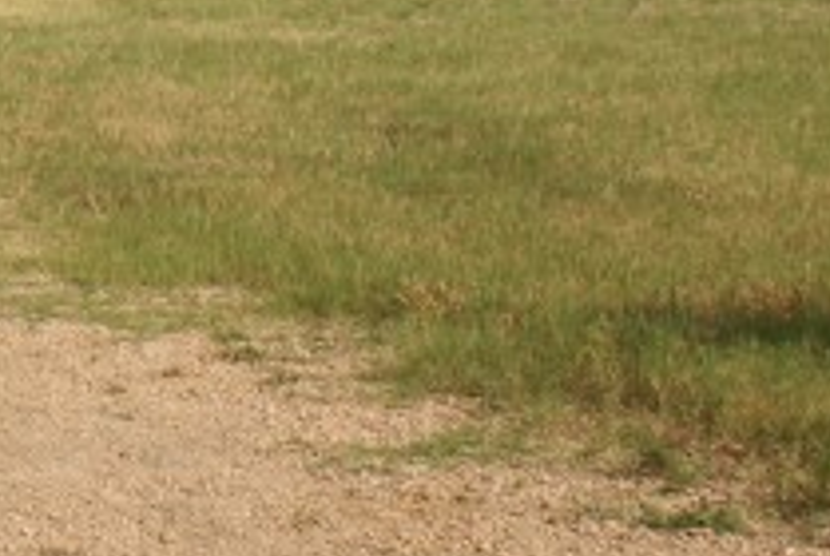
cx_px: -276
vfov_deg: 10.0
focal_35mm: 134
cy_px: -226
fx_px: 3094
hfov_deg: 14.6
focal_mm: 26
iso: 100
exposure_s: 1/125
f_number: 9
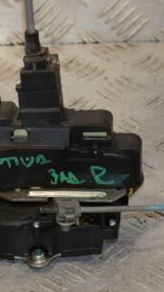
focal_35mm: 196
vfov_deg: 11.0
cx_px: 32
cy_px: 181
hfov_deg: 6.2
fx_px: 1513
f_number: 7.1
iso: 800
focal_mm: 62
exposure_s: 1/200
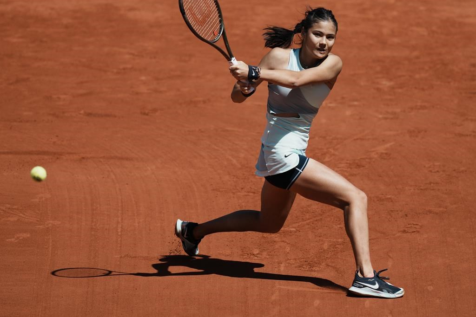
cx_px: 238
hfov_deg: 5.2
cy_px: 158
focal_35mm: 400
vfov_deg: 3.4
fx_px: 5289
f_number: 2.8
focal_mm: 400
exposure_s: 1/10000
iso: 200
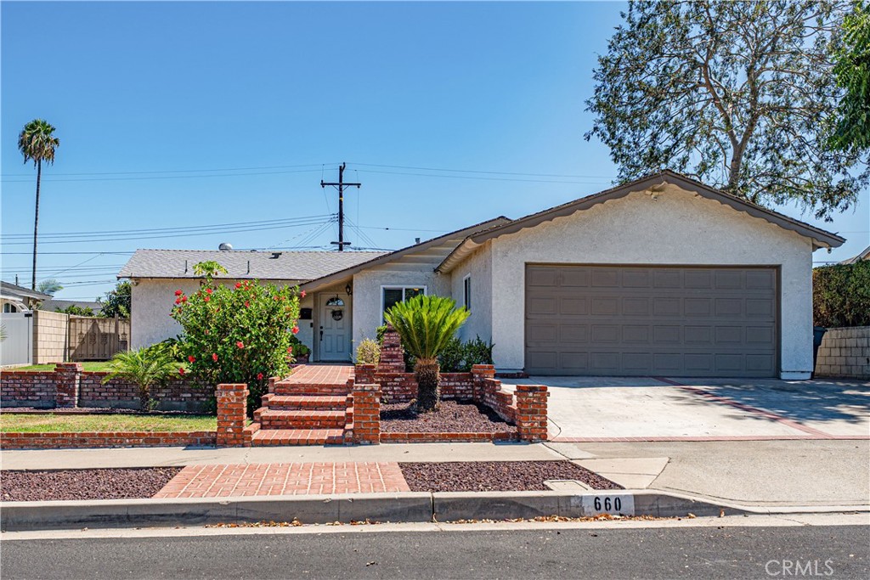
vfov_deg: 40.0
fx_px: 798
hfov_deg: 57.2
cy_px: 290
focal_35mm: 33
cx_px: 435
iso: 64
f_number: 4
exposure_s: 1/800
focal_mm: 22
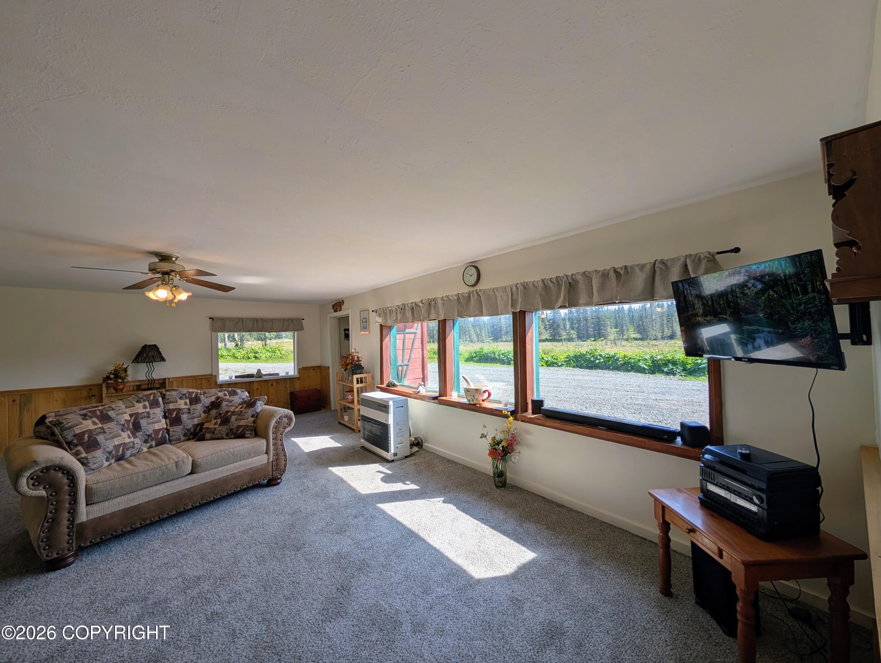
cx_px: 440
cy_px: 332
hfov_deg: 110.5
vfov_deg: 94.6
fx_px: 306
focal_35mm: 12
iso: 52
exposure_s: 1/780
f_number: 1.7
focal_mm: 2.02
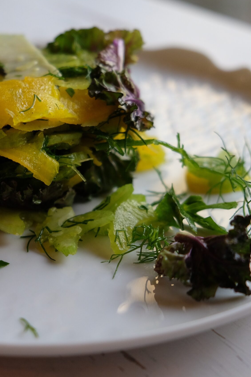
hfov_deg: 20.5
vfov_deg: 31.0
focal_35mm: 65
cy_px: 187
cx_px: 32
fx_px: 680
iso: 800
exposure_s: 1/125
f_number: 3.2
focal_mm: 28.9
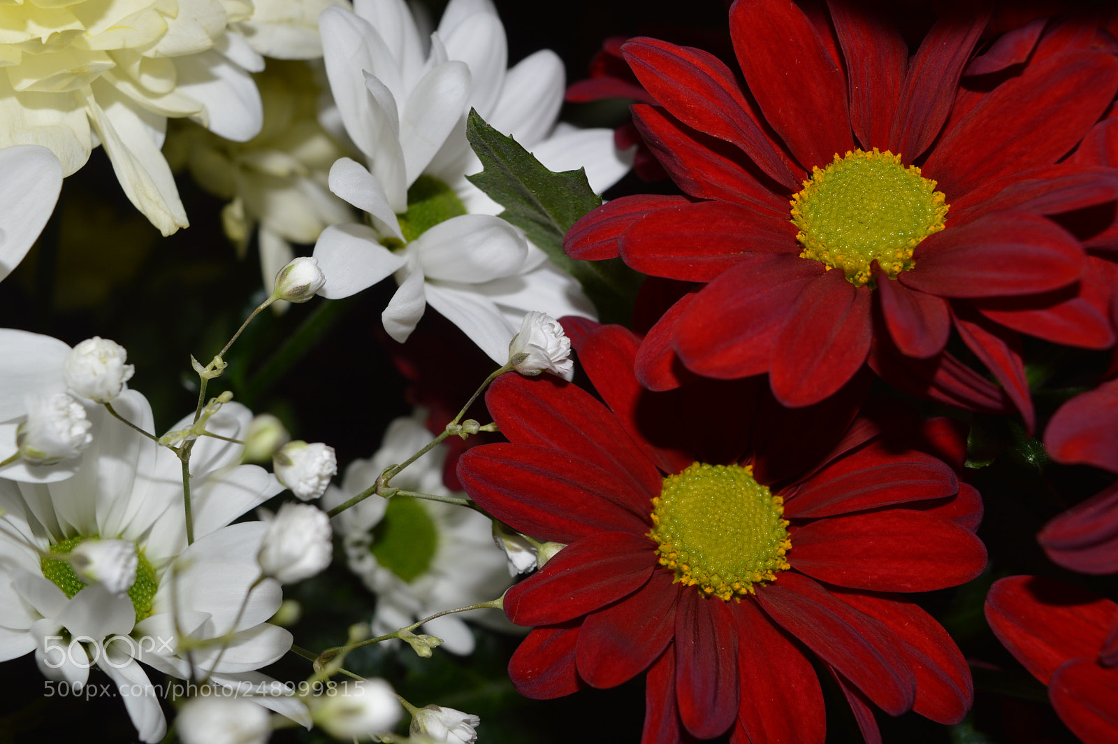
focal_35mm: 57
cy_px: 372
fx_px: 1769
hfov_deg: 35.1
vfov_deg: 23.7
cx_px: 559
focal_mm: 38
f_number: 8
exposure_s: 1/60
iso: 100
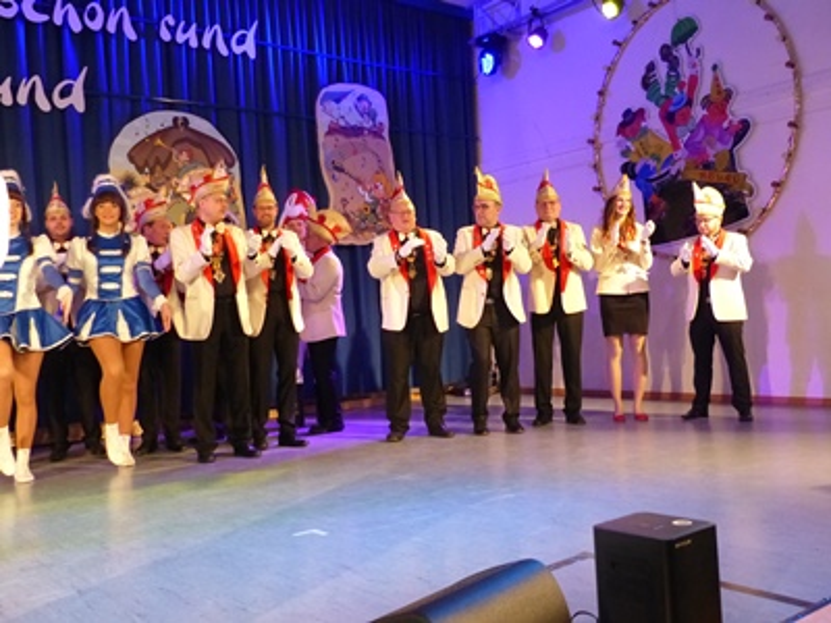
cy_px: 312
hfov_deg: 54.0
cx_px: 416
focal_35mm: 34
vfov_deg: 41.8
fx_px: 816
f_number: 2.8
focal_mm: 6.2
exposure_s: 1/125
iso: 800
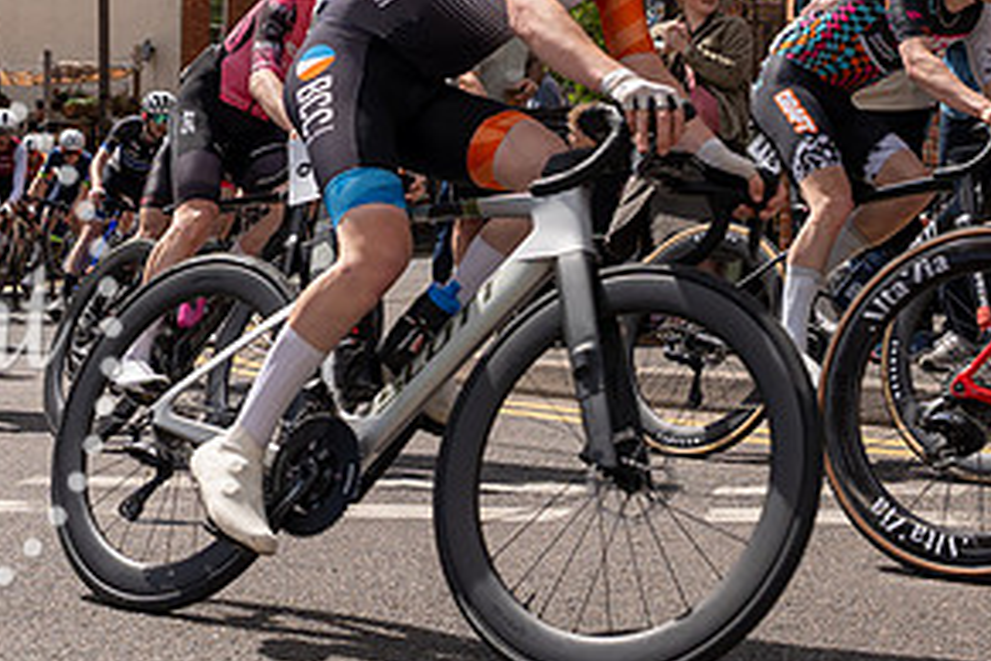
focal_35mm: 77
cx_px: 329
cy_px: 38
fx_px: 2119
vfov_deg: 17.4
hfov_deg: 26.2
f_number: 5
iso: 125
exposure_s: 1/1000
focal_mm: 25
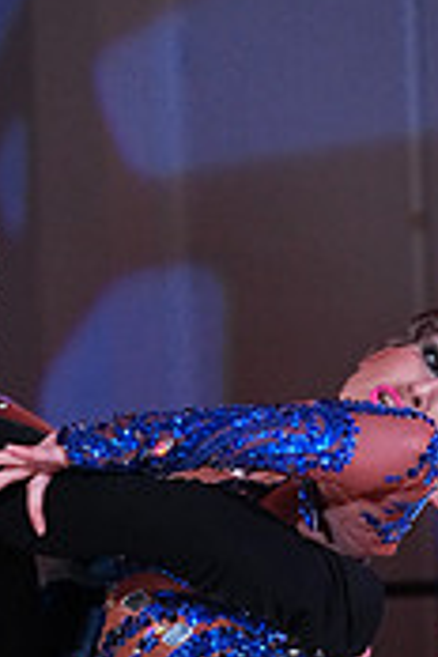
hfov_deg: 3.9
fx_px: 6405
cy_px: 986
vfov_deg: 5.8
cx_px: 289
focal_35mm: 351
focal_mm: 105
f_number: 5
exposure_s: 1/400
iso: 5000
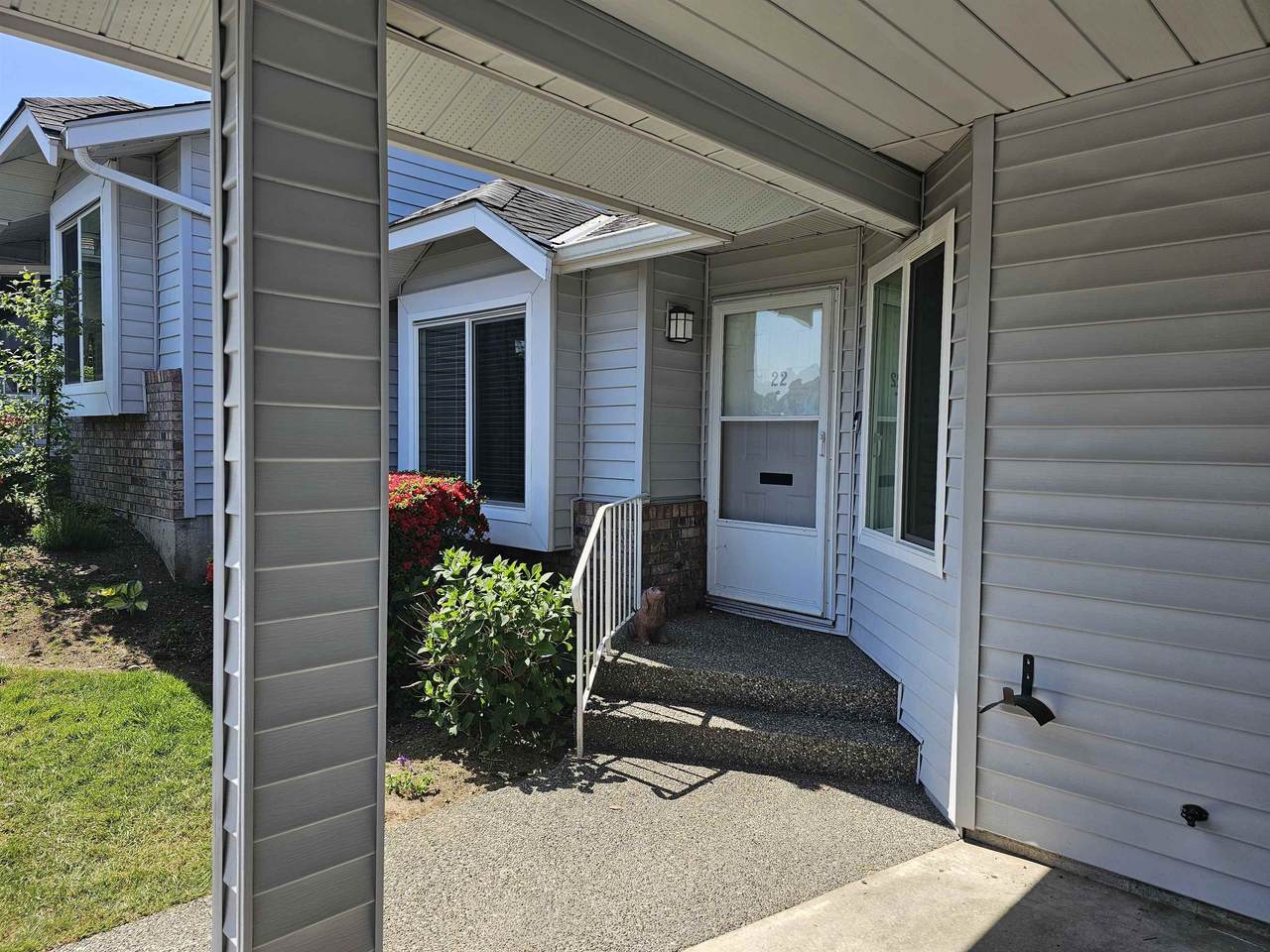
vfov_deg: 58.9
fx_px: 844
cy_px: 476
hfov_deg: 73.9
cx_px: 635
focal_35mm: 23
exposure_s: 1/476
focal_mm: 6.3
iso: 16
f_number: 1.7
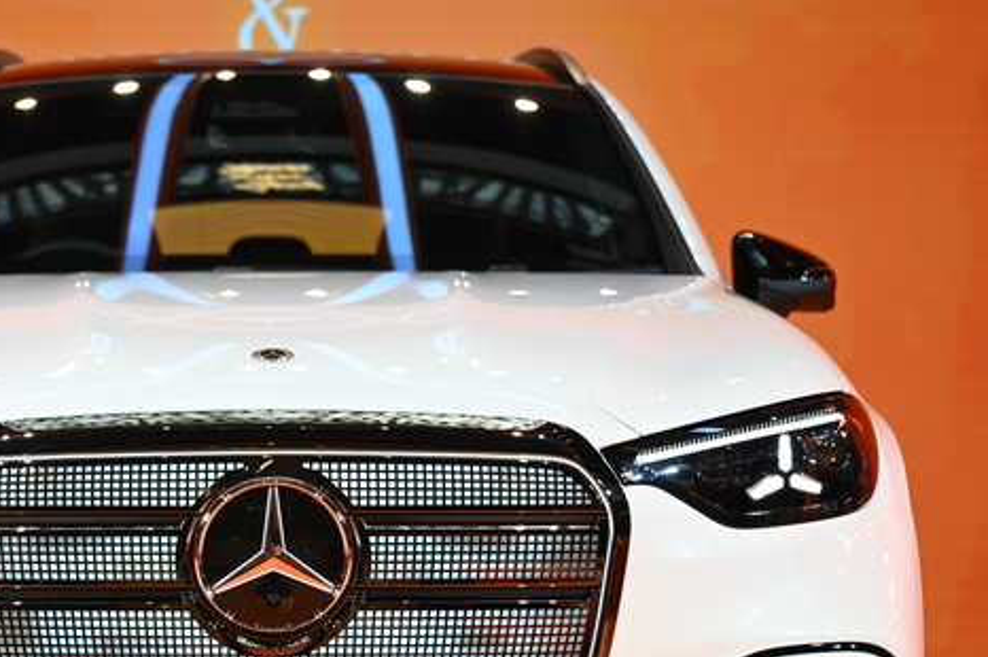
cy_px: 430
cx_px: 265
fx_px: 3181
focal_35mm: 116
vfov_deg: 11.8
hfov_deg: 17.6
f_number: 2.8
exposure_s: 1/500
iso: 800
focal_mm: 60
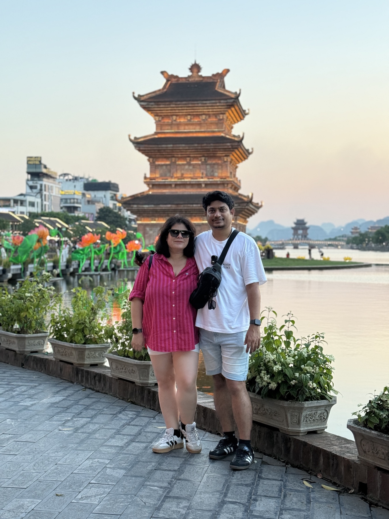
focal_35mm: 48
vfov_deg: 39.7
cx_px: 194
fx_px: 719
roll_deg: -0.6
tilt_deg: -0.6
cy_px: 260
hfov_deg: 30.3
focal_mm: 6.76
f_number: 1.78
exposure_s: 1/235
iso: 100
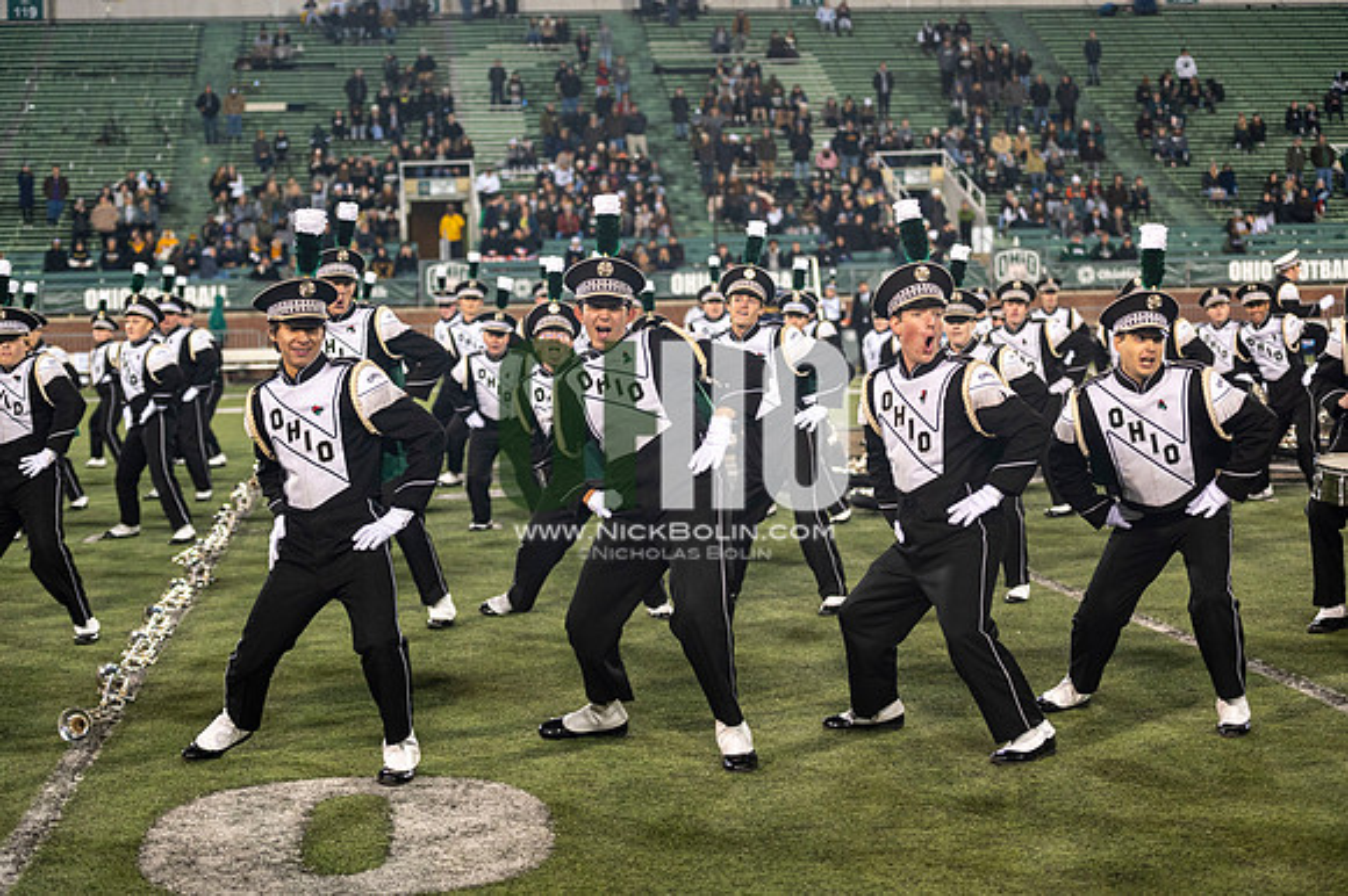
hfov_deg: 28.9
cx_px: 674
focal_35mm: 70
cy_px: 448
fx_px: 2620
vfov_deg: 19.4
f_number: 2.8
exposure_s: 1/500
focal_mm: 70
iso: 1000
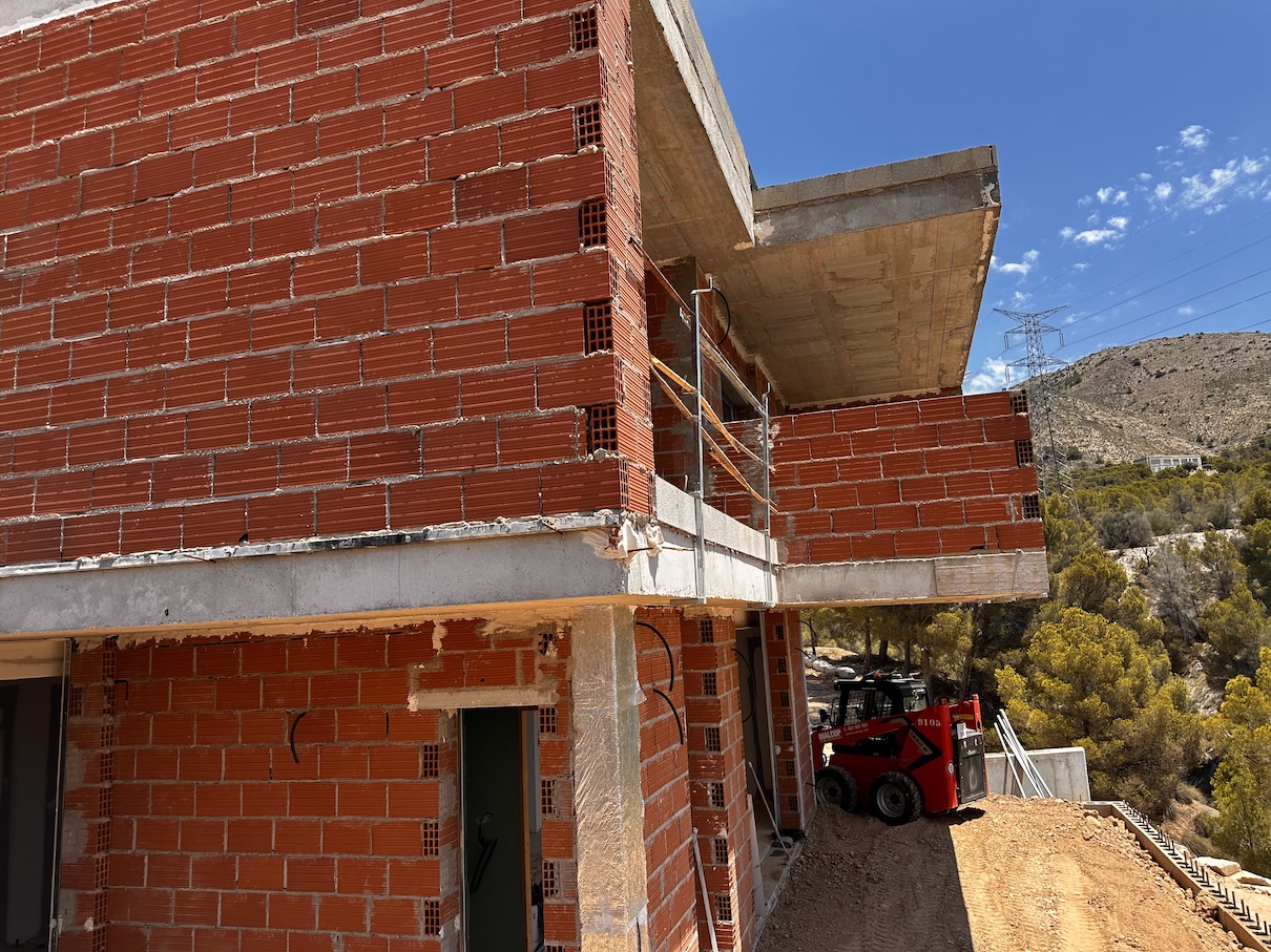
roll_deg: +3.1
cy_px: 476
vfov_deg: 56.8
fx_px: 881
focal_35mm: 24
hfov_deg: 71.6
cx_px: 636
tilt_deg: +8.5
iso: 80
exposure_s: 1/2353
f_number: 1.78
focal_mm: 6.86
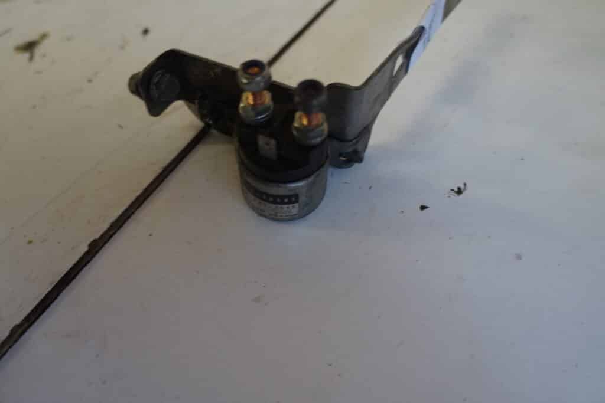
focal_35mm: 27
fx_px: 454
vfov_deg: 47.9
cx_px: 302
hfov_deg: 67.4
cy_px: 202
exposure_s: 1/60
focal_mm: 18
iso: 500
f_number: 3.5
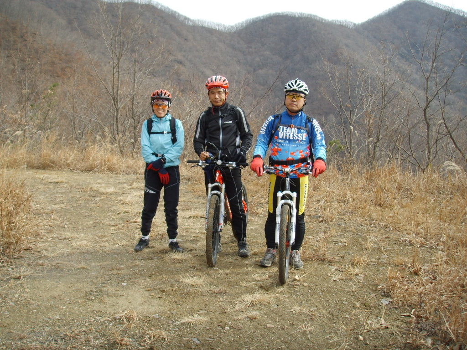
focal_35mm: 39
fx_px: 526
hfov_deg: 47.9
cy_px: 175
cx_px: 234
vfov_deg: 36.8
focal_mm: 6.6
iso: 50
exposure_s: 1/250
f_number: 3.5
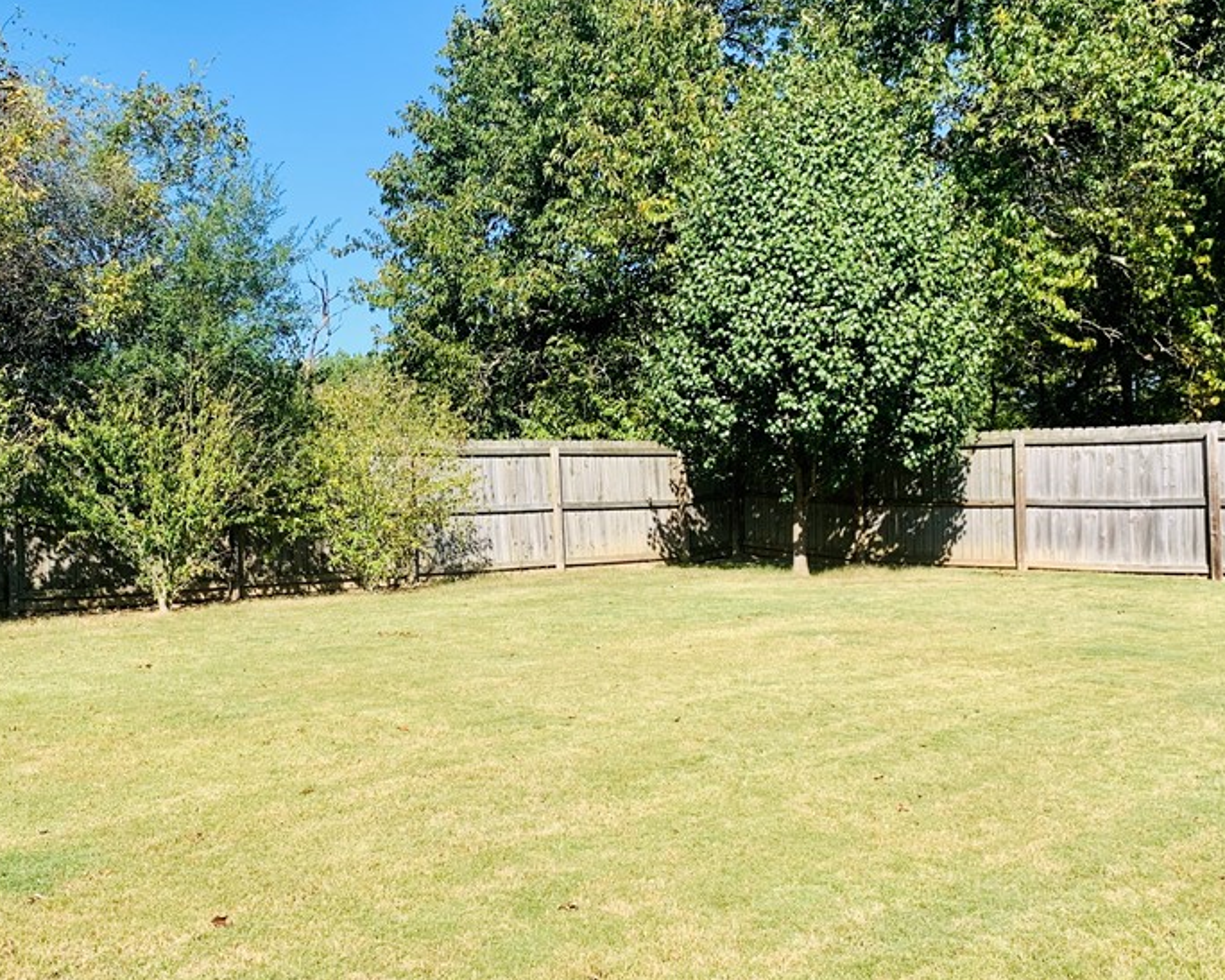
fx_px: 1378
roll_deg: +1.8
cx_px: 523
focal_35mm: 38
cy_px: 502
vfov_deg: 39.1
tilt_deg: +1.8
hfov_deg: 47.8
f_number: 1.8
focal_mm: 4.25
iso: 25
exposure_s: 1/1350
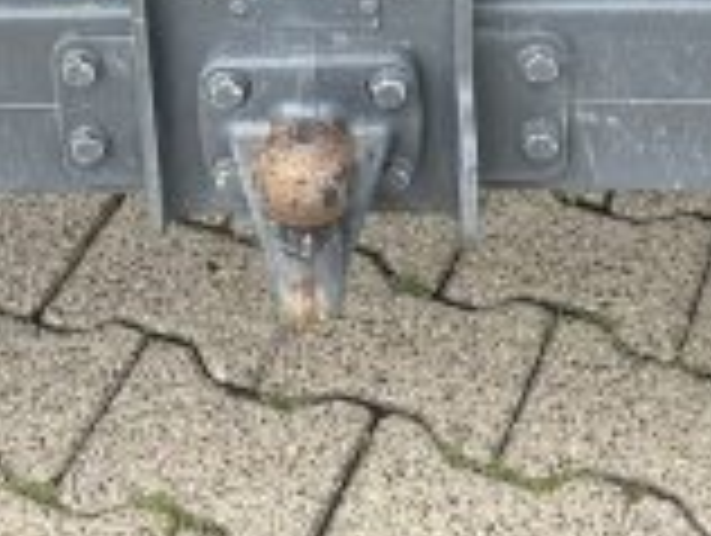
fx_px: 1995
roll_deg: +1.6
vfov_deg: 14.2
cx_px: 270
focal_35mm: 97
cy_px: -279
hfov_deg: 20.2
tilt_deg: -29.4
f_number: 1.78
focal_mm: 6.86
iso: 80
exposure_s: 1/321
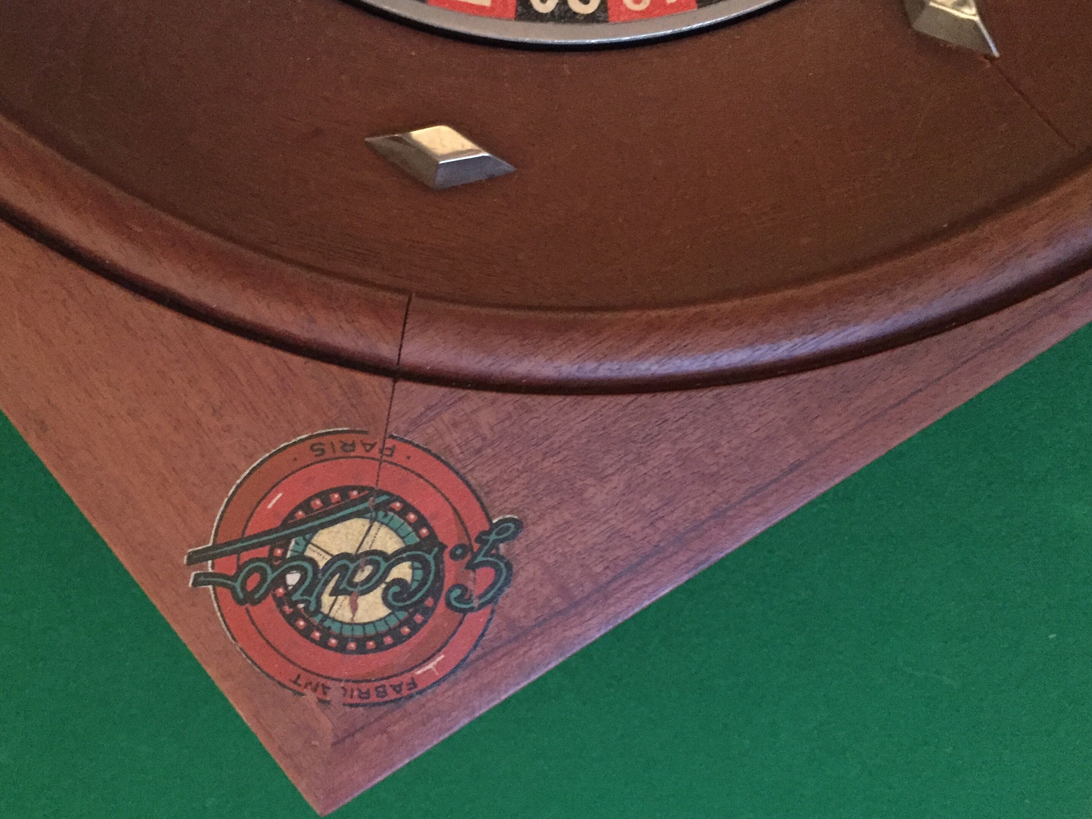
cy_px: 416
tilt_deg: -79.9
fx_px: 1041
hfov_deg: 55.2
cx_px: 481
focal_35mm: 33
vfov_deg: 42.9
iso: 1250
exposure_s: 1/17
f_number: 2.2
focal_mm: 4.15
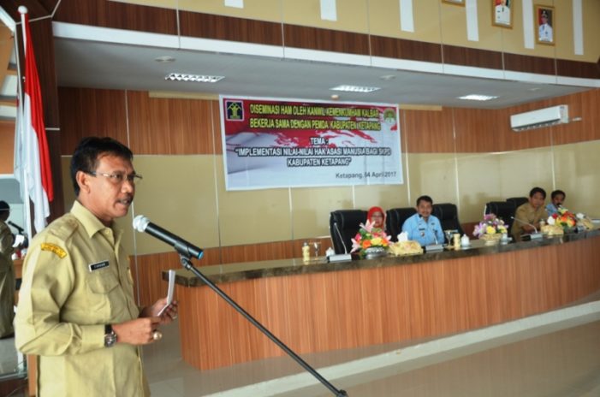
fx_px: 549
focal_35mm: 33
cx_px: 300
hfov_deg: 57.3
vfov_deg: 39.8
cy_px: 198
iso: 450
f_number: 4
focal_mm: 22
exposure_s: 1/60
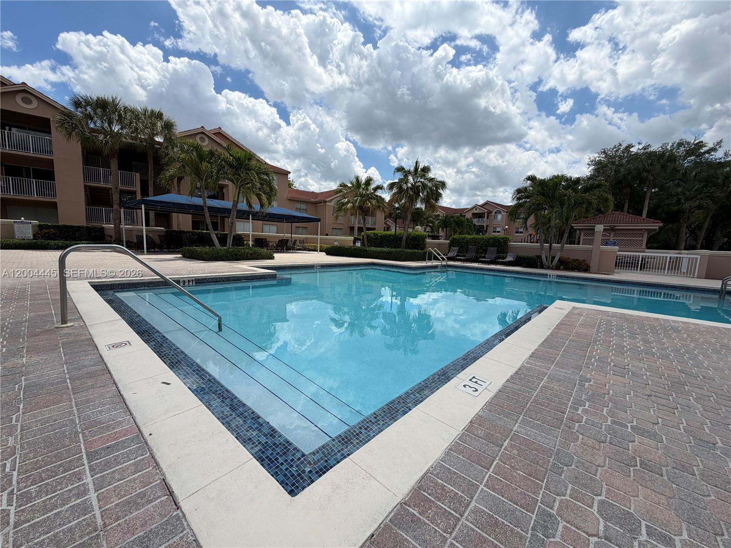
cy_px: 274
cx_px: 366
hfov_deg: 102.1
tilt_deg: -5.6
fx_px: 296
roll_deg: -2.3
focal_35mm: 14
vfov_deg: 85.7
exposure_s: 1/1534
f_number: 2.2
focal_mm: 2.22
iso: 20
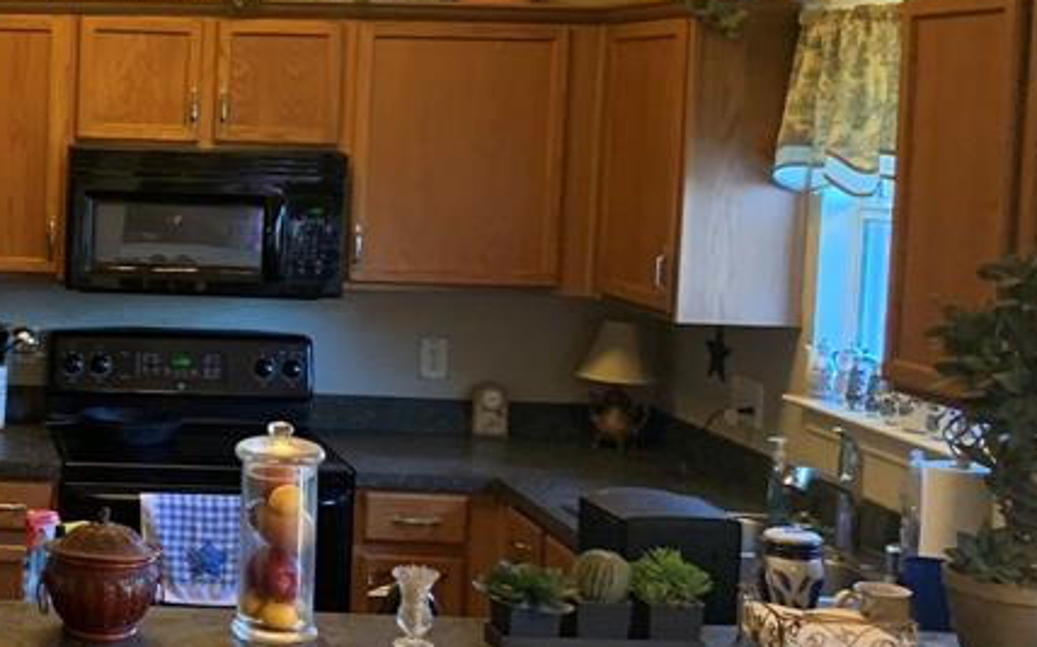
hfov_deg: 28.2
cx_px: -109
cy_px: 196
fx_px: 1864
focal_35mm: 66
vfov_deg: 19.6
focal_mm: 4.25
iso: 320
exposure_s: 1/40
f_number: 1.8
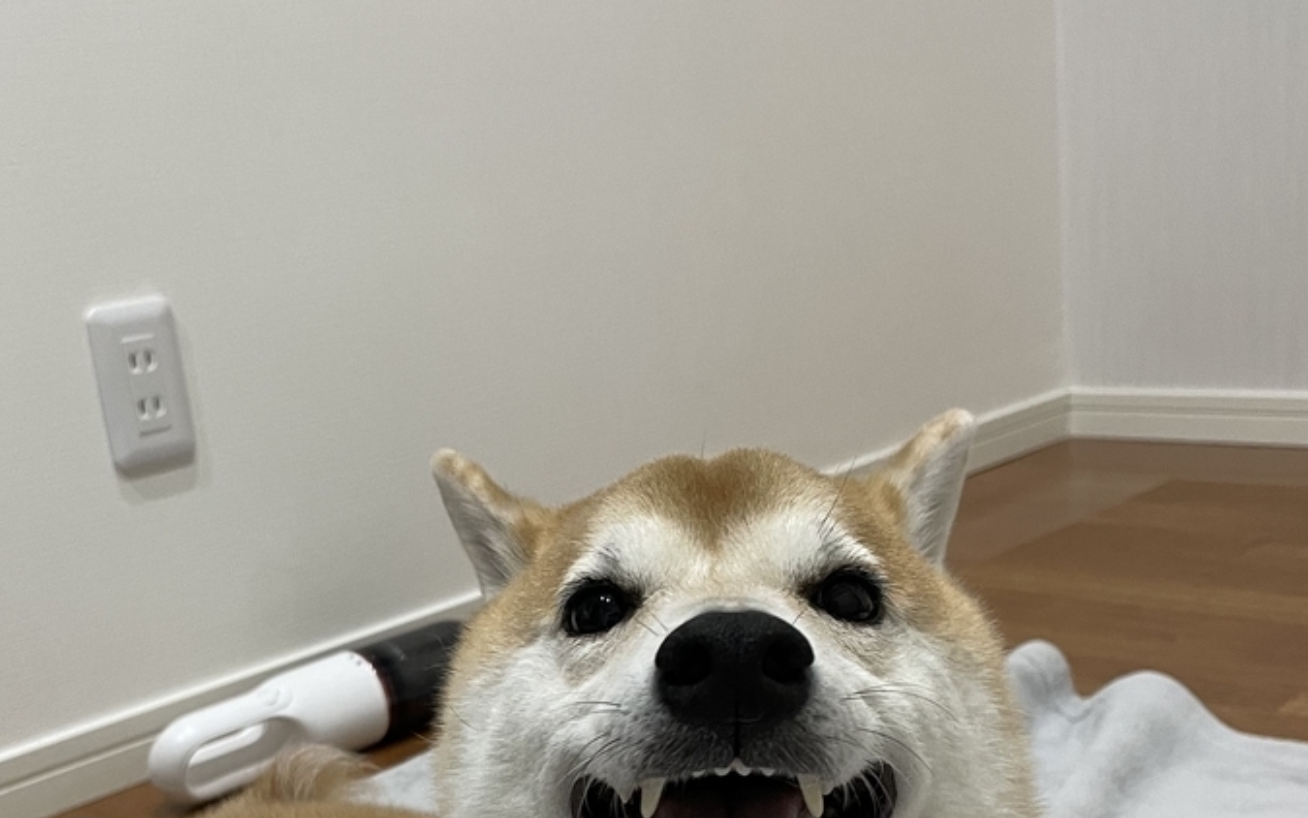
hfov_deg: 40.9
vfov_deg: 25.8
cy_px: 678
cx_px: 519
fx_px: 1747
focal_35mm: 49
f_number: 1.6
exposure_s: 1/60
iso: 160
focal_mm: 4.2
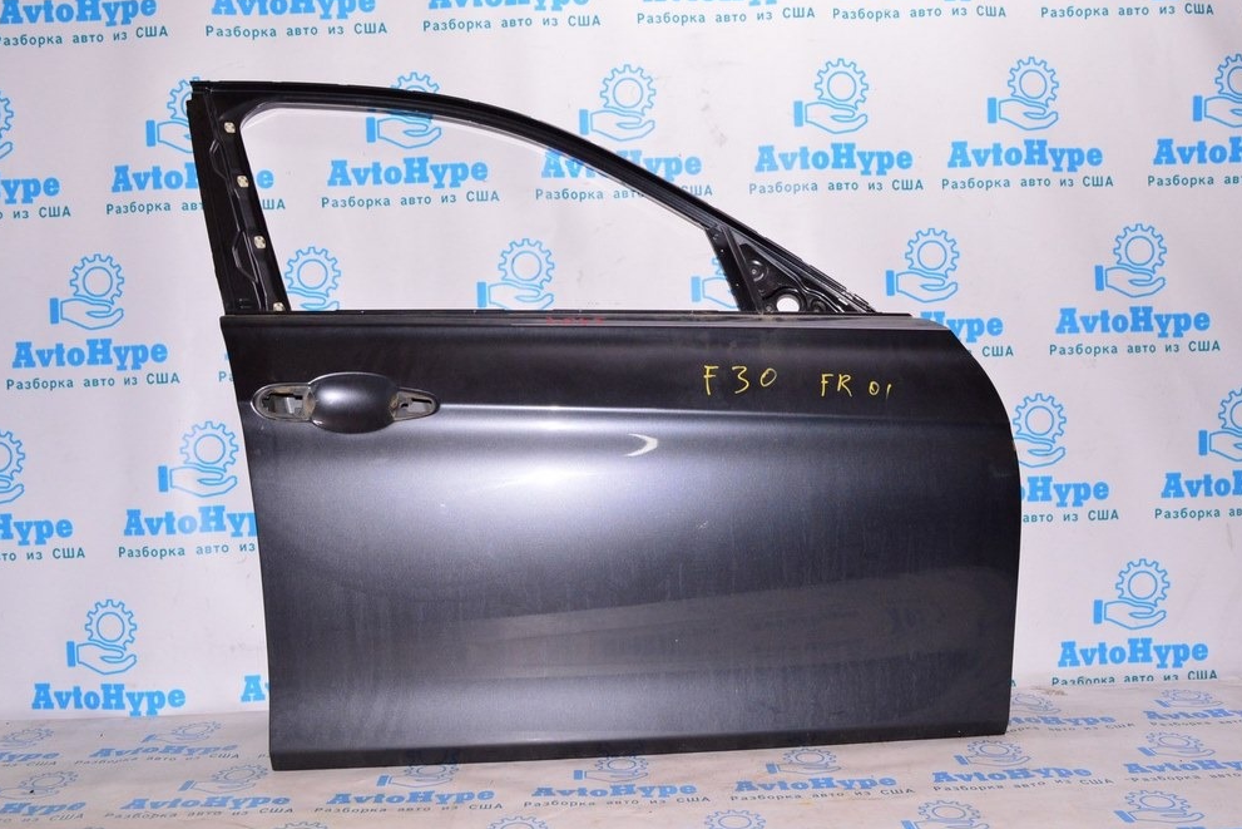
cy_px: 414
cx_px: 627
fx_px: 1122
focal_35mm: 33
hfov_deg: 57.9
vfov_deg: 40.5
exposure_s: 1/200
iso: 1600
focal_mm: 21
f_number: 8
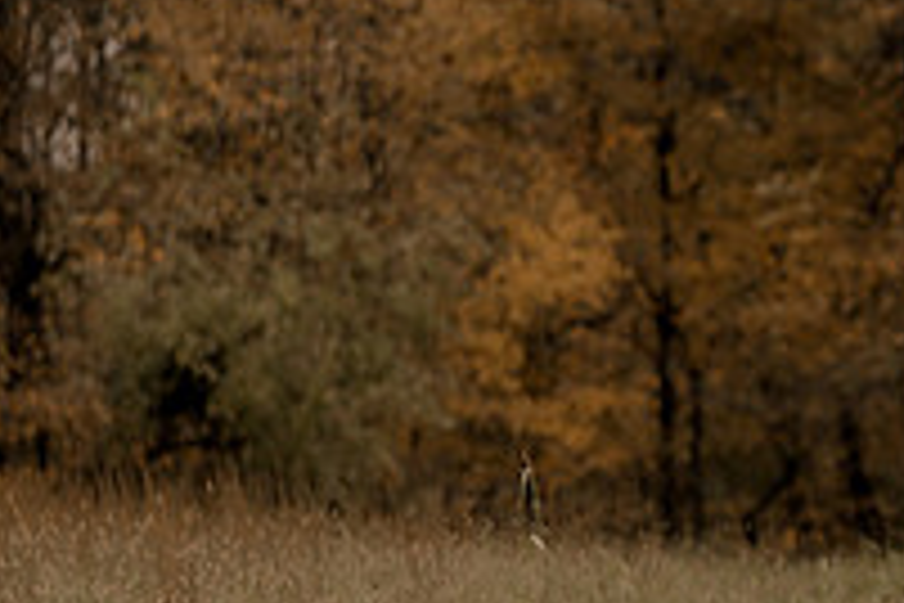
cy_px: 536
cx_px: 1334
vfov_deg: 5.1
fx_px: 6805
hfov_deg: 7.5
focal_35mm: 271
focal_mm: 85
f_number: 1.8
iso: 250
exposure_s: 1/2500
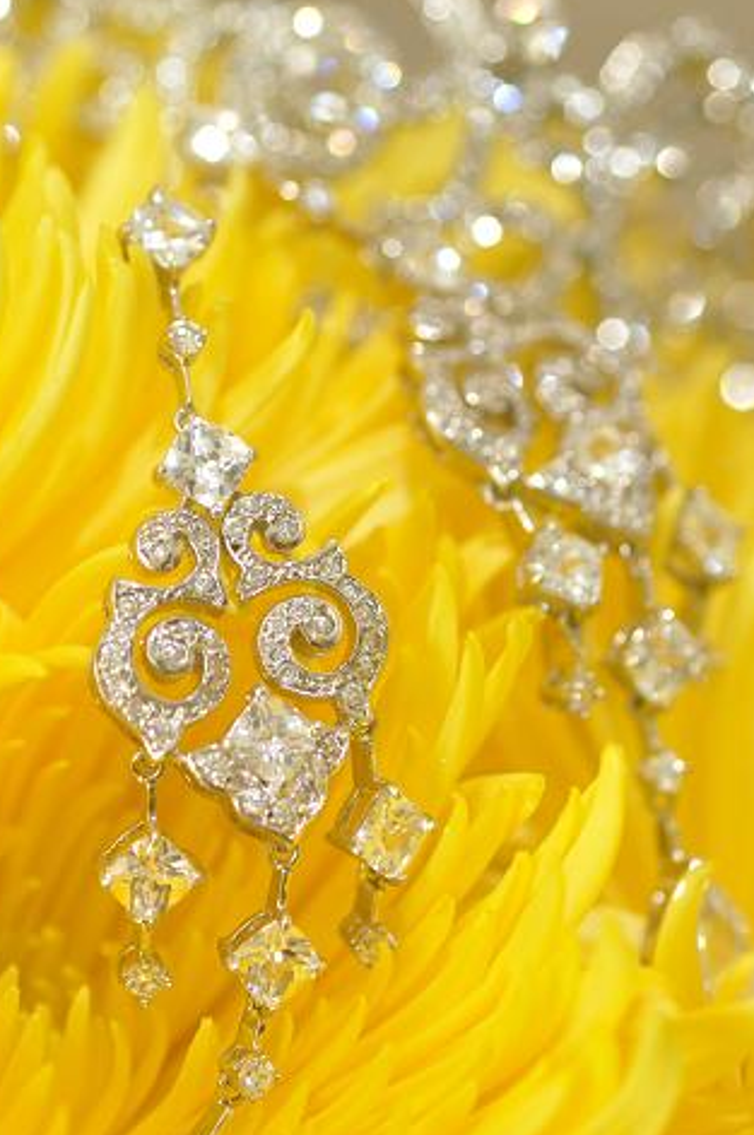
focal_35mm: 123
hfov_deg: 11.1
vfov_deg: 16.7
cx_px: 325
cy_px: 533
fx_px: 3872
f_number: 5
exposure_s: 1/60
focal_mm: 60
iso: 400
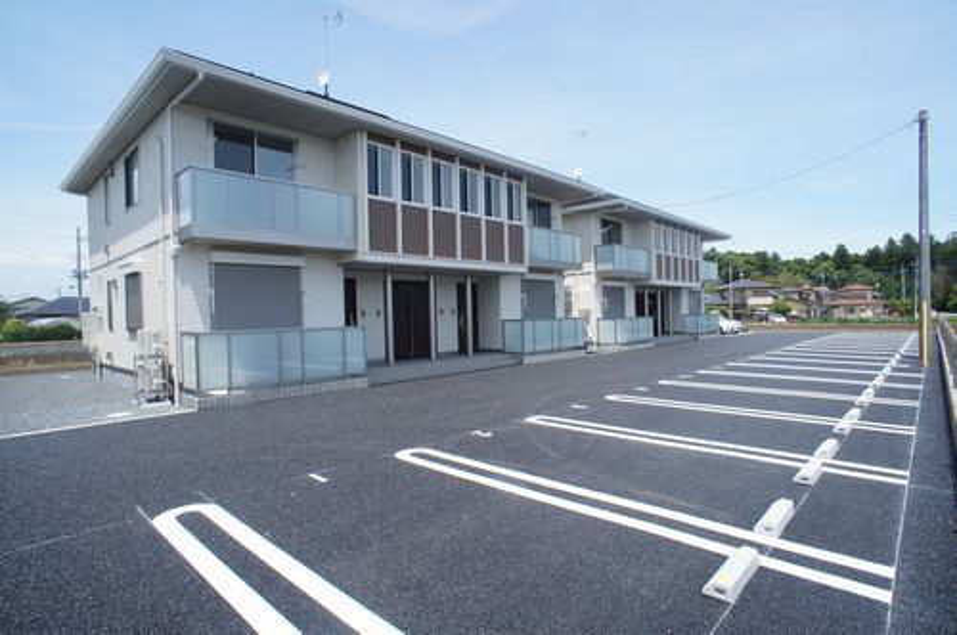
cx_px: 478
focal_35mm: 24
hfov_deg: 73.8
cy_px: 318
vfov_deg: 53.0
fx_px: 637
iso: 200
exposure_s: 1/500
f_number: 8
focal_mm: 16
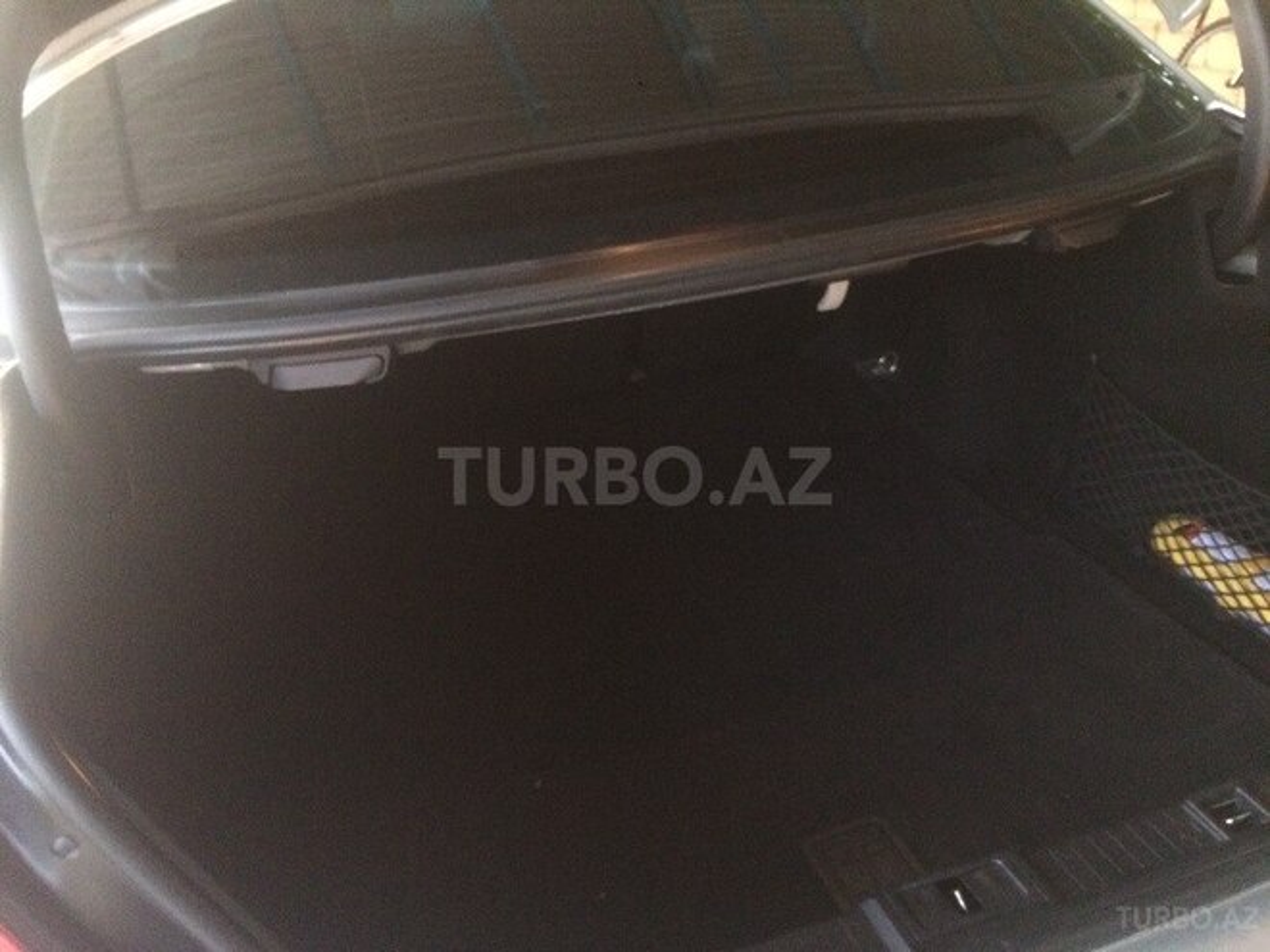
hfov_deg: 61.7
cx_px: 635
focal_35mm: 29
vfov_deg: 48.2
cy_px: 476
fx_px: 1064
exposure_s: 1/17
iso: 320
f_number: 2.2
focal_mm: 4.15
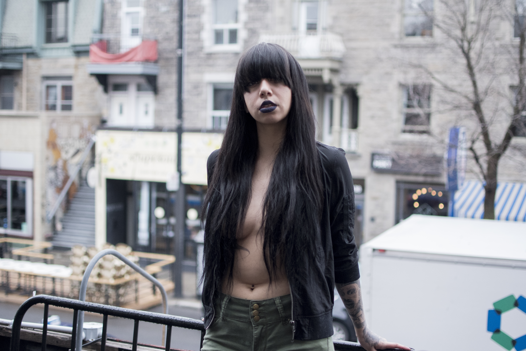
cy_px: 176
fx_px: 767
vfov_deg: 25.8
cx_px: 263
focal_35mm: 52
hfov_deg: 37.9
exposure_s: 1/3200
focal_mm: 35
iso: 3200
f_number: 1.8
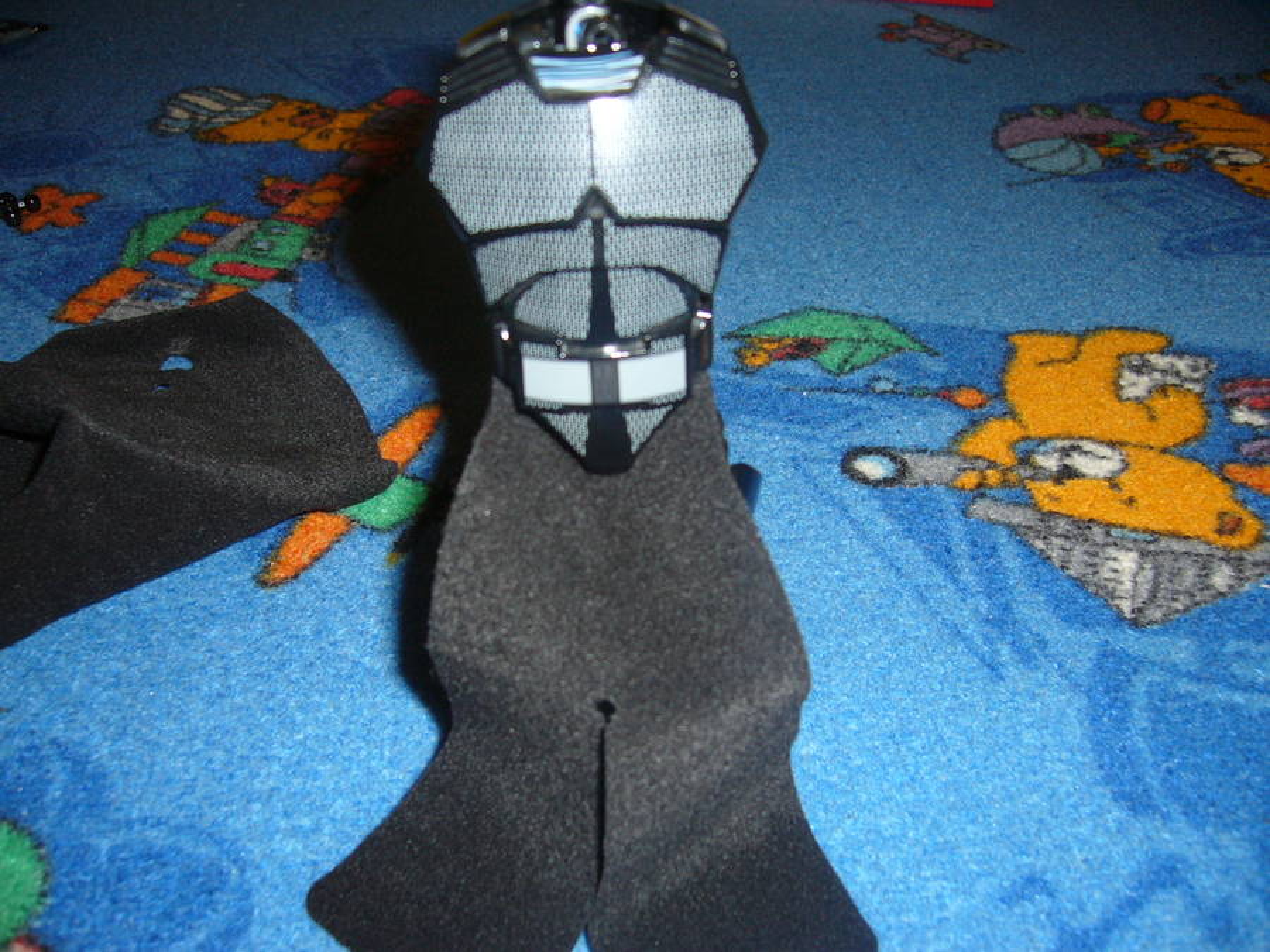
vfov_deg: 40.7
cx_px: 635
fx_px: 1284
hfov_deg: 52.6
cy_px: 476
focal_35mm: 35
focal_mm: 5.8
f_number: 2.8
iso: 100
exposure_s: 1/30
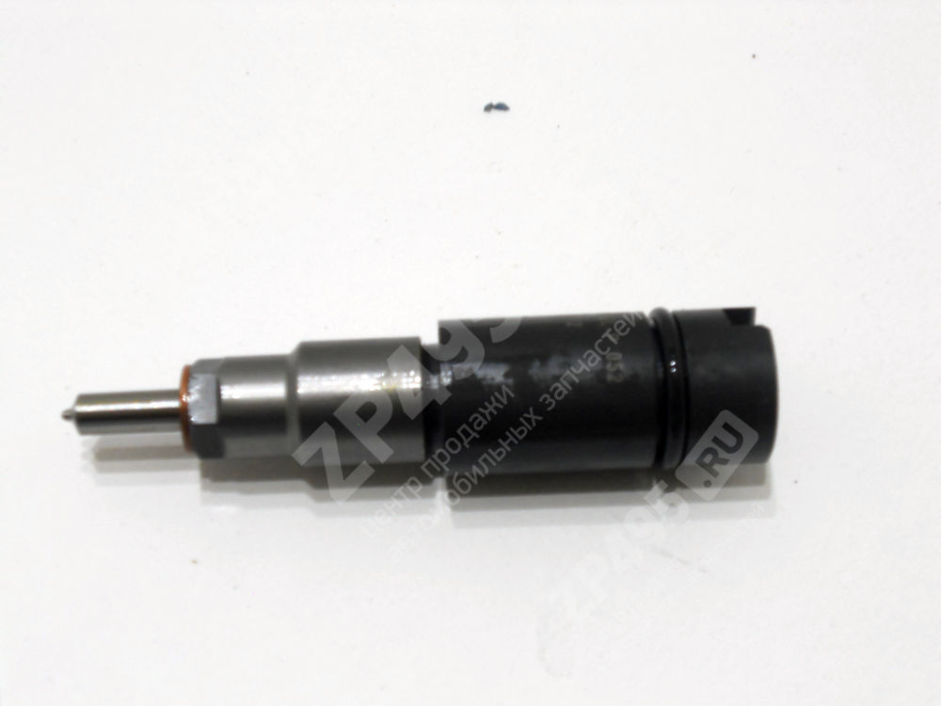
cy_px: 353
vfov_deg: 27.0
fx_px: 1468
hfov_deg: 35.5
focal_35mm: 54
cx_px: 470
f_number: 4.8
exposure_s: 1/30
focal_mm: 9.8
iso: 160
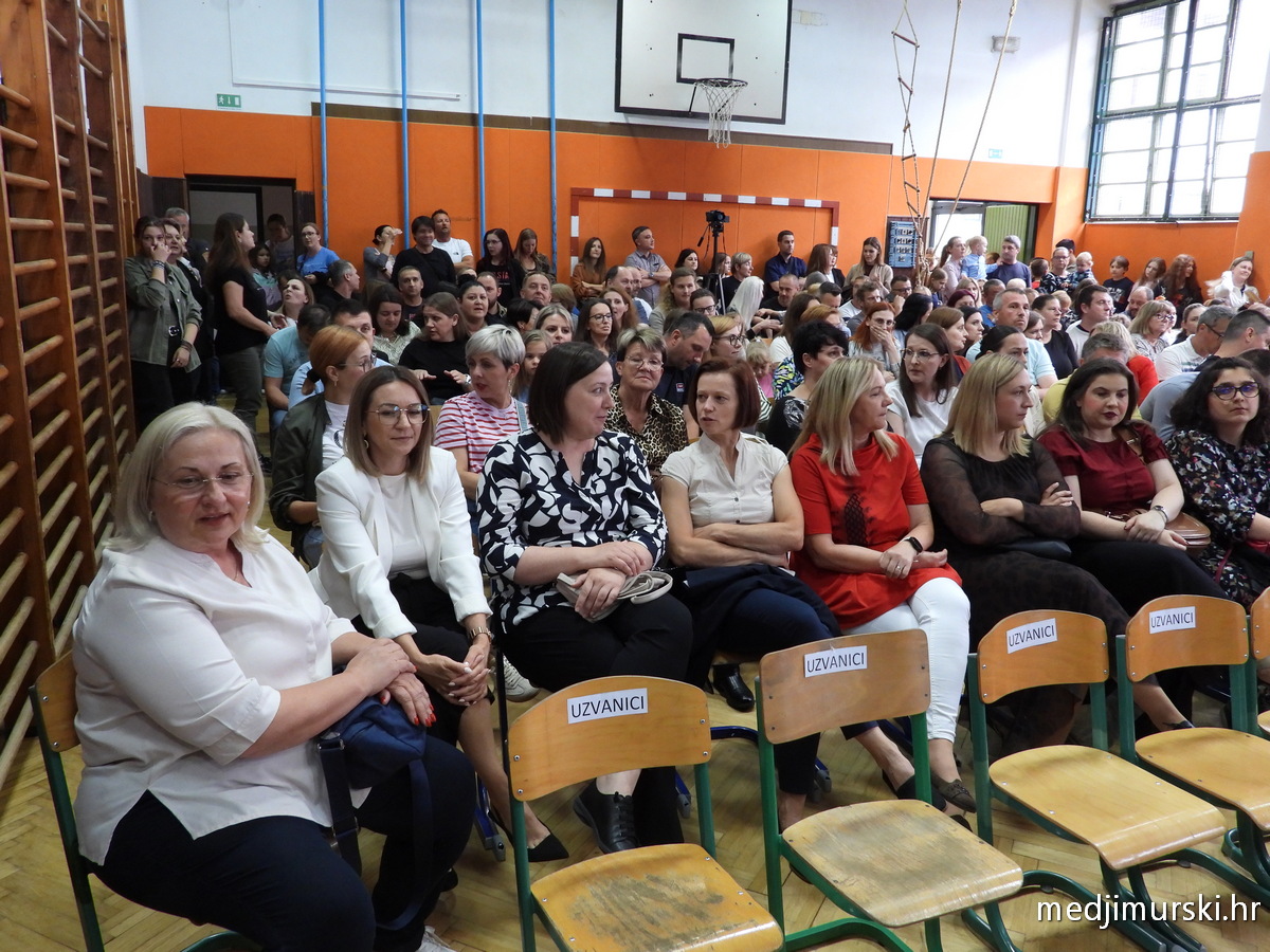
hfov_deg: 63.4
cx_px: 635
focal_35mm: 28
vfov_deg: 49.7
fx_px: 1027
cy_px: 476
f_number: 2.8
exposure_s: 1/25
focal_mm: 5
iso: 400
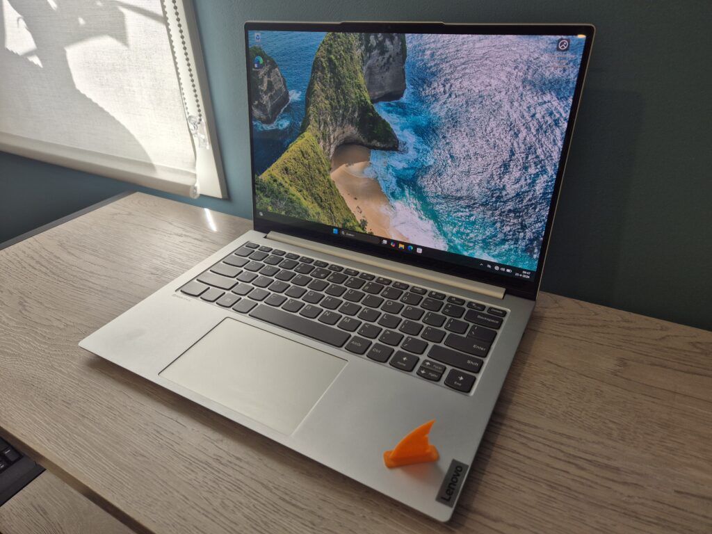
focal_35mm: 23
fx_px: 473
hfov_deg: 73.9
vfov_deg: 58.9
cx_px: 356
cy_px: 267
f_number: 1.8
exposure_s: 1/313
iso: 25
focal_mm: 5.4
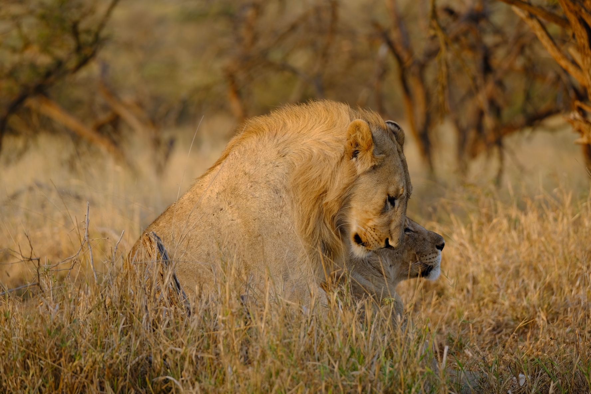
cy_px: 197
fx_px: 5023
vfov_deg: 4.5
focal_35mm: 306
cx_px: 296
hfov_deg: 6.7
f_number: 5
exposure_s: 1/120
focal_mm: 203.7
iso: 160
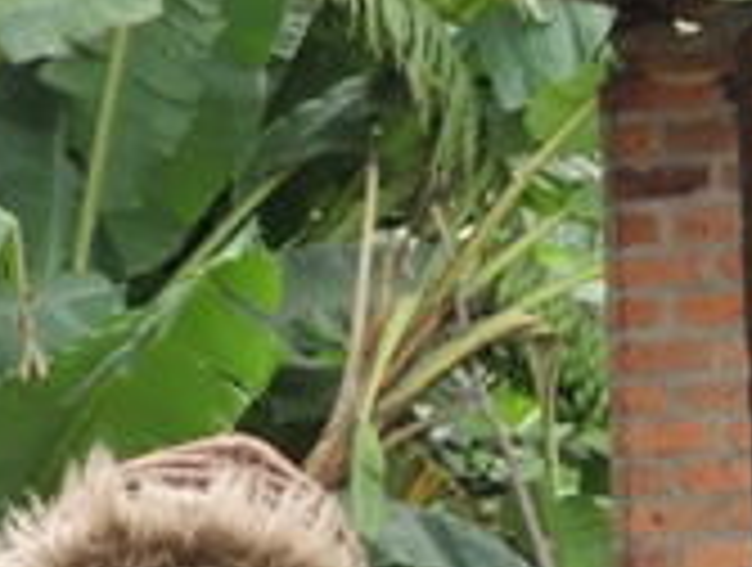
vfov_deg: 2.5
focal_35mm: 602
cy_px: 1503
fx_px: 13106
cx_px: -919
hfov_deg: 3.3
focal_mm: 22.1
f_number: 3.5
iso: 80
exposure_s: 1/50
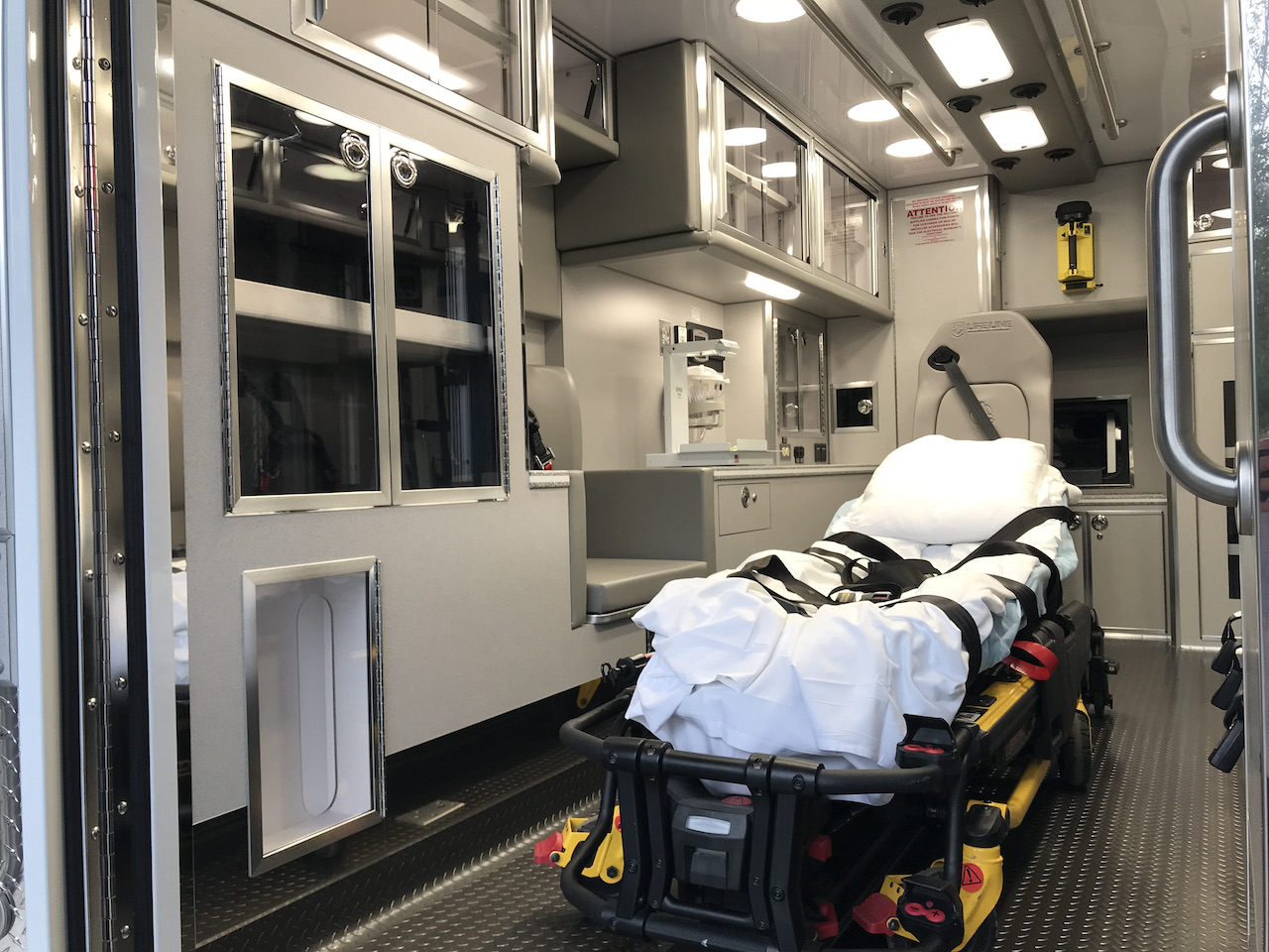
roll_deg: +1.2
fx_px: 1026
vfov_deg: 49.7
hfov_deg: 63.4
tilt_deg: -0.6
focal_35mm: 28
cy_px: 476
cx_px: 634
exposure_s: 1/60
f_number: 1.8
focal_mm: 3.99
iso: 20
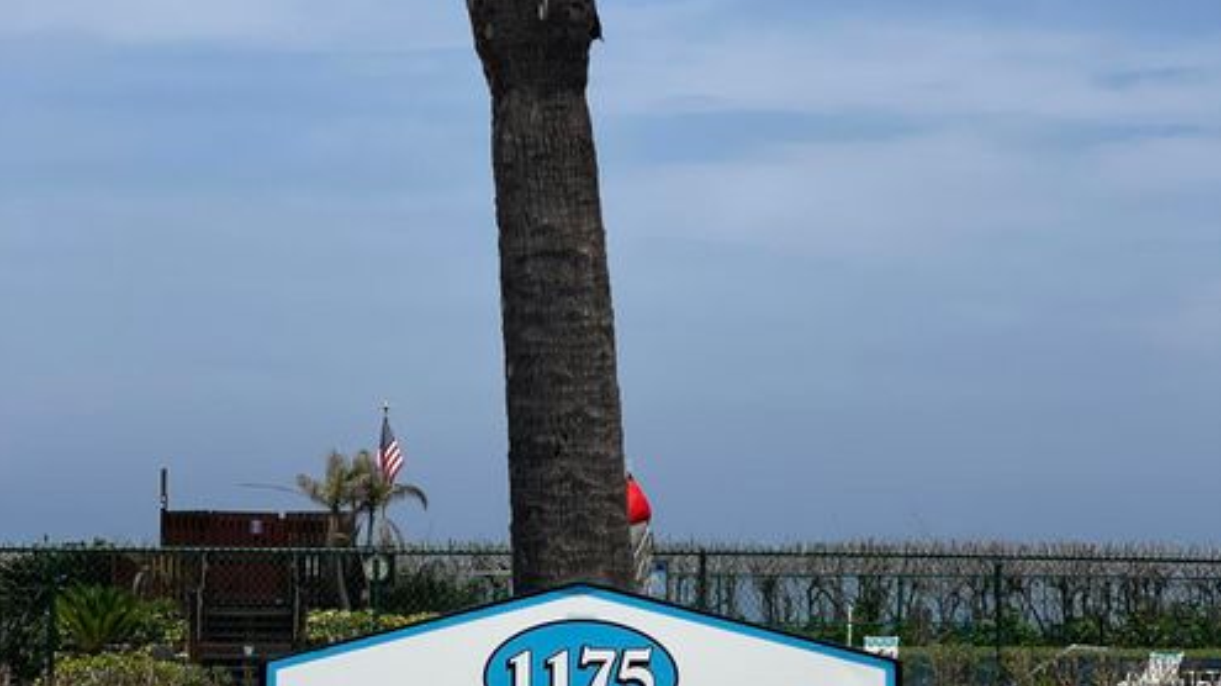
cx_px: 612
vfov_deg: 12.9
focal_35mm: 94
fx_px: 3042
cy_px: 369
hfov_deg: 22.7
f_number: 2.2
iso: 32
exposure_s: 1/3650
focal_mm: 7.5
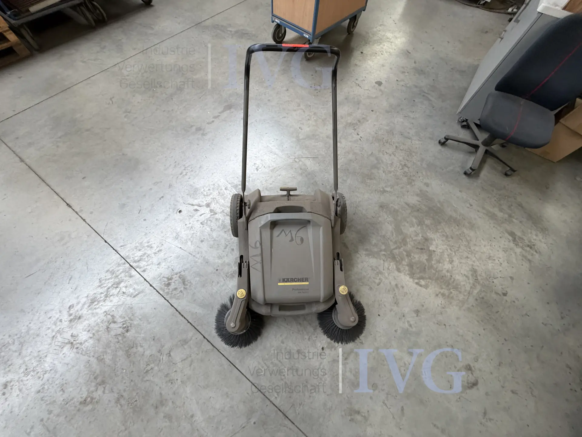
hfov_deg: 102.1
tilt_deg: -62.8
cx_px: 291
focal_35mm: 14
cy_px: 218
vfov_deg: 85.7
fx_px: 235
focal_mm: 2.22
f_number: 2.2
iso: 250
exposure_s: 1/50
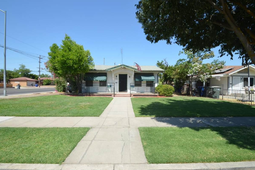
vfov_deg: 73.7
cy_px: 86
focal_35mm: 16
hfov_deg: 96.7
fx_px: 113
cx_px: 131
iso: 125
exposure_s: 1/250
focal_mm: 10
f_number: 8
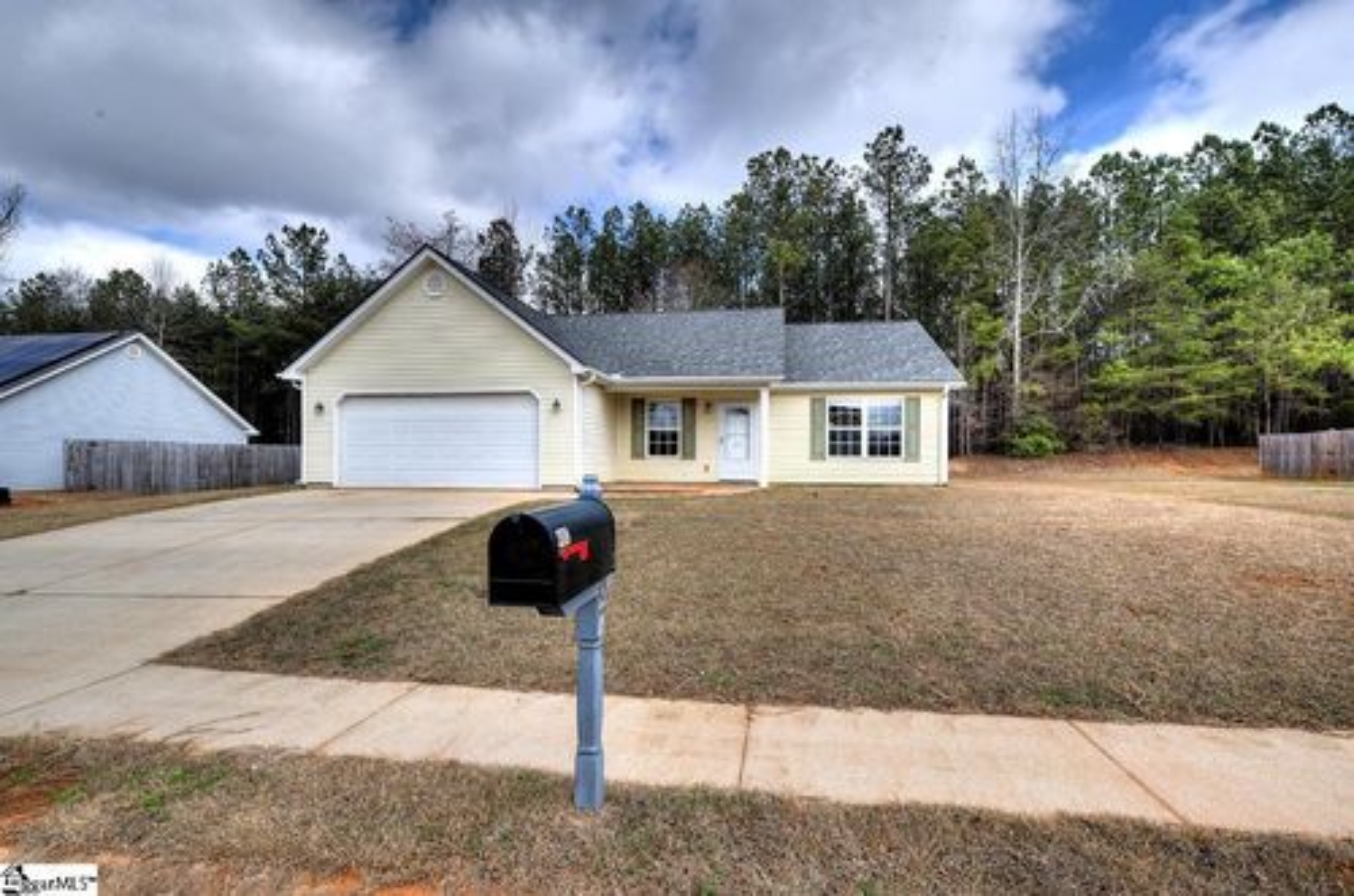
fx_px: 600
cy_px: 448
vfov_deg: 73.5
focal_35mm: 16
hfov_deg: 96.9
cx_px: 677
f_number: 11
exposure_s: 1/320
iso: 400
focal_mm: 16
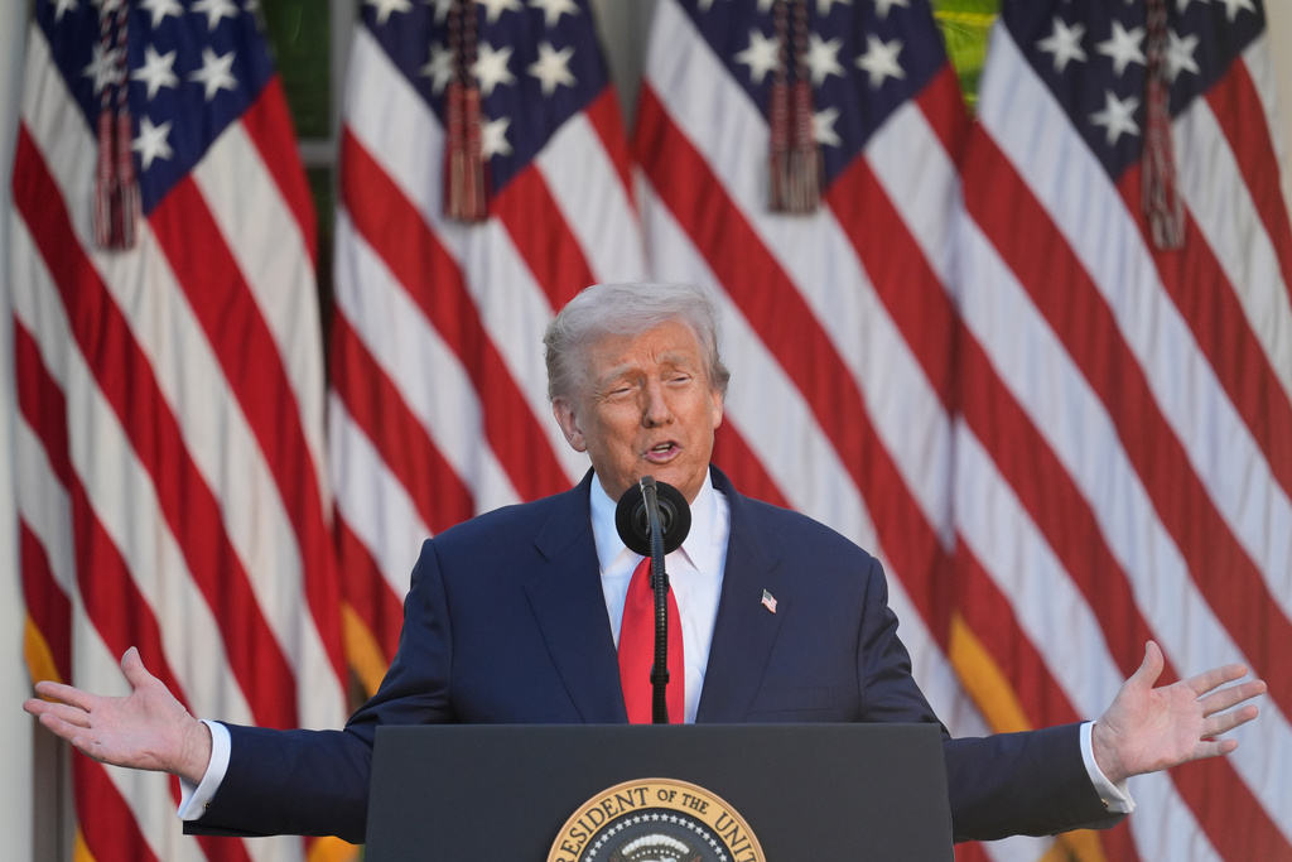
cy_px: 431
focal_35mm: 600
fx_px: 21535
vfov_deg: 2.3
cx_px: 646
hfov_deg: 3.4
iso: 1600
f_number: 6.3
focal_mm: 600
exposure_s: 1/1000
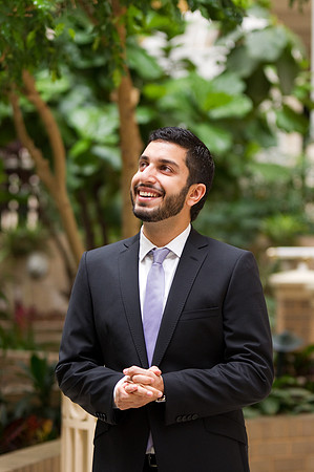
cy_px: 236
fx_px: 1967
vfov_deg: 13.7
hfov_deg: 9.1
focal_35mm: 150
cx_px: 157
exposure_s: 1/160
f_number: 2.8
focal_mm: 100
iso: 640
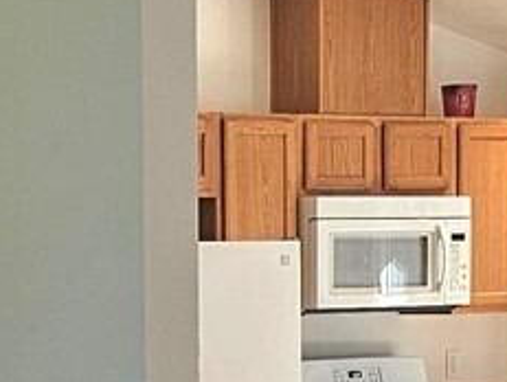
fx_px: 2332
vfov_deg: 9.2
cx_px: 119
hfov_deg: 12.4
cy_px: 479
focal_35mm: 159
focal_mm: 6.3
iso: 80
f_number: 1.7
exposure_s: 1/120
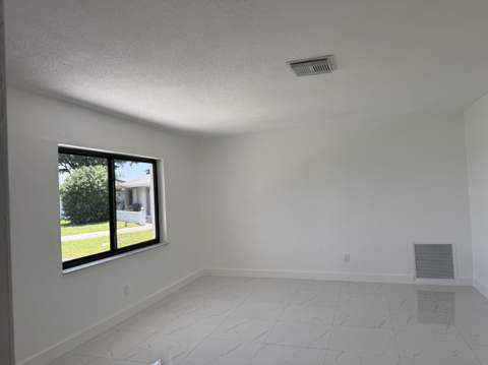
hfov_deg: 71.7
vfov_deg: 56.7
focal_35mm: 24
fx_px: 338
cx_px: 244
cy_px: 182
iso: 100
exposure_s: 1/627
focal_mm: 6.76
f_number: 1.78
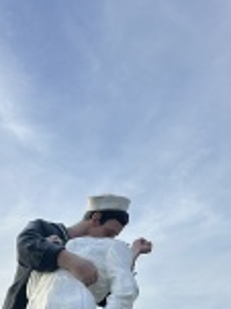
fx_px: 517
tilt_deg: +9.1
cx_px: 65
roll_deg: -0.4
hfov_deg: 25.0
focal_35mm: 58
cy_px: 338
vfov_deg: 30.0
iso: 80
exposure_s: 1/3247
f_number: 1.78
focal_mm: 6.86
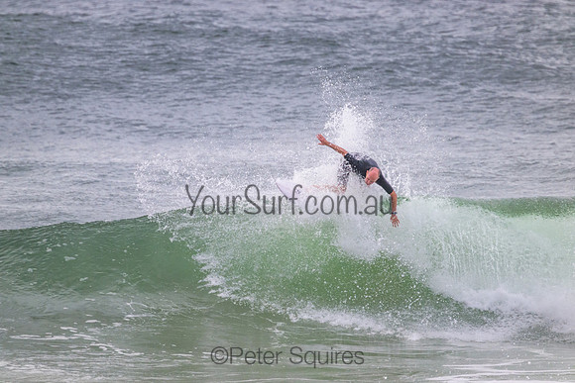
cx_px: 288
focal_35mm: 800
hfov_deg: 2.6
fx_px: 12780
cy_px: 192
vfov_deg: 1.7
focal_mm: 800
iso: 2500
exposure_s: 1/2000
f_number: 11
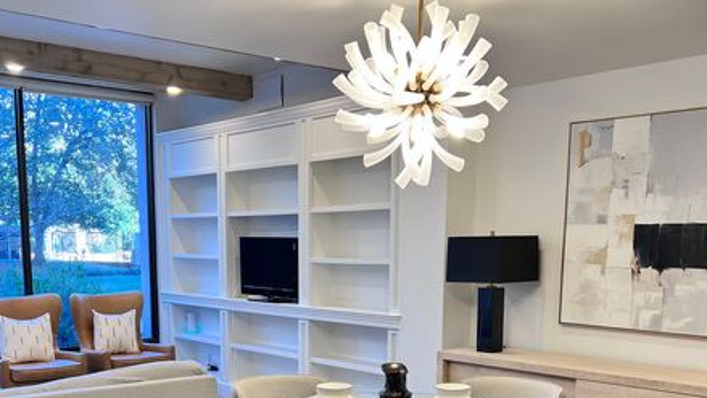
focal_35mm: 43
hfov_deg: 47.2
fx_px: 806
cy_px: 352
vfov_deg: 26.8
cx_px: 309
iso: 100
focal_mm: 5.7
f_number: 1.5
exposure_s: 1/120
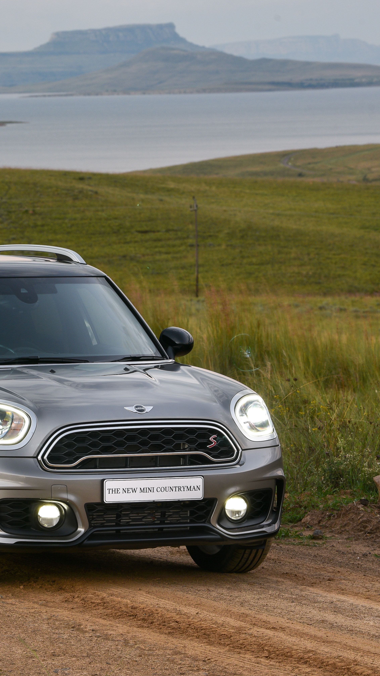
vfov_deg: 9.8
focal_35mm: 220
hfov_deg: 5.5
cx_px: 67
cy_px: 338
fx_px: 3941
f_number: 11
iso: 100
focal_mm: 140
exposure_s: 2.5
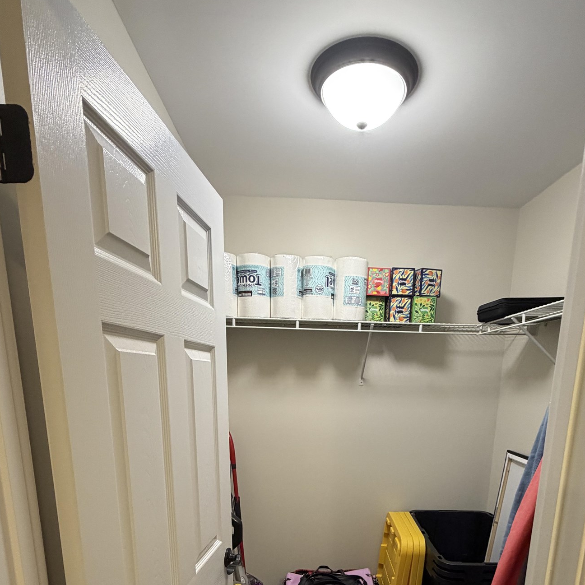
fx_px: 421
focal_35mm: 22
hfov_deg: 69.4
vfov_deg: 63.4
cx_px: 323
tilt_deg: -12.6
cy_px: 471
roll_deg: -0.9
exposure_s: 1/60
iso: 320
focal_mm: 2.22
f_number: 2.2
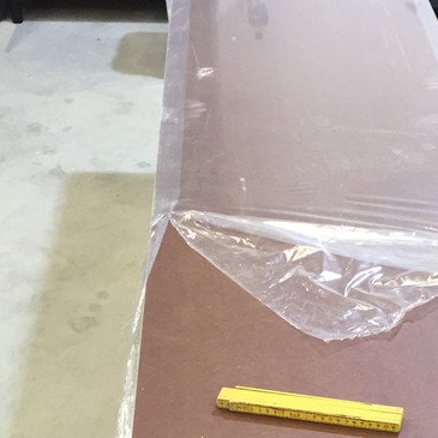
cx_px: 323
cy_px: 529
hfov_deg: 22.9
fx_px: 1074
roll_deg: -1.6
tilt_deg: -39.3
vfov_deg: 21.4
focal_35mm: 75
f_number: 2.2
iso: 50
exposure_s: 1/30
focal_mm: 4.15
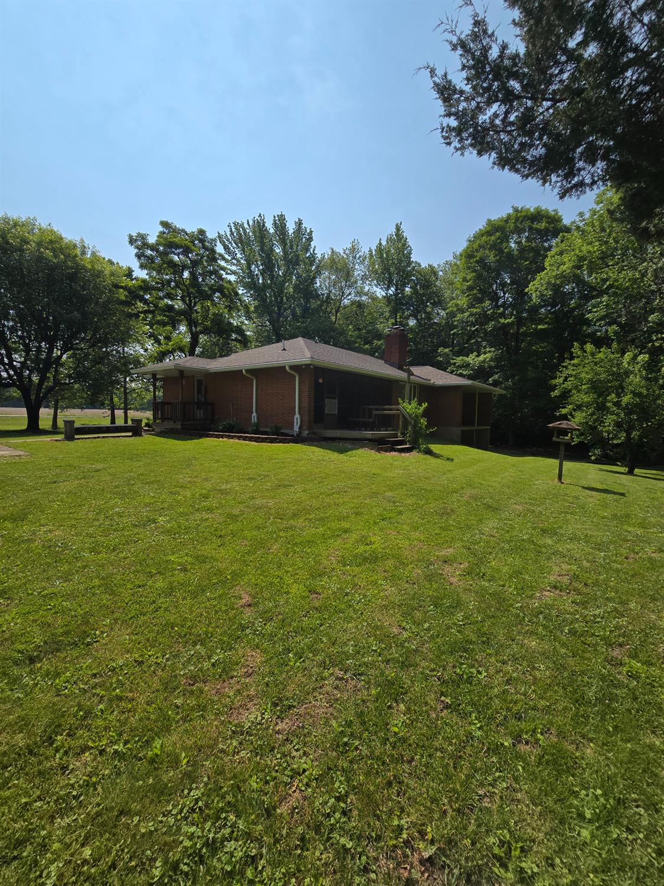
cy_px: 443
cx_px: 332
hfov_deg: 89.9
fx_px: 332
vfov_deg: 106.2
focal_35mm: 13
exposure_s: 1/3502
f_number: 2.2
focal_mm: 2.2
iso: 50
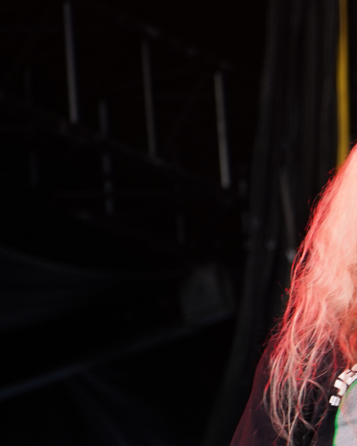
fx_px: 4094
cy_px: 316
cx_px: 541
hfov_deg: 5.0
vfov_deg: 6.2
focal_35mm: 310
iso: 250
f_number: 4
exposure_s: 1/125
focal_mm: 105
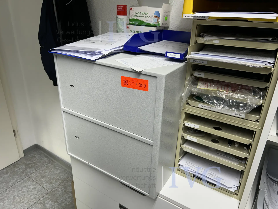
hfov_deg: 67.3
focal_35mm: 26
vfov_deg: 53.1
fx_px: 209
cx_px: 139
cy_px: 104
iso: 80
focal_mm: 5.7
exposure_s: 1/100
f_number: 1.5
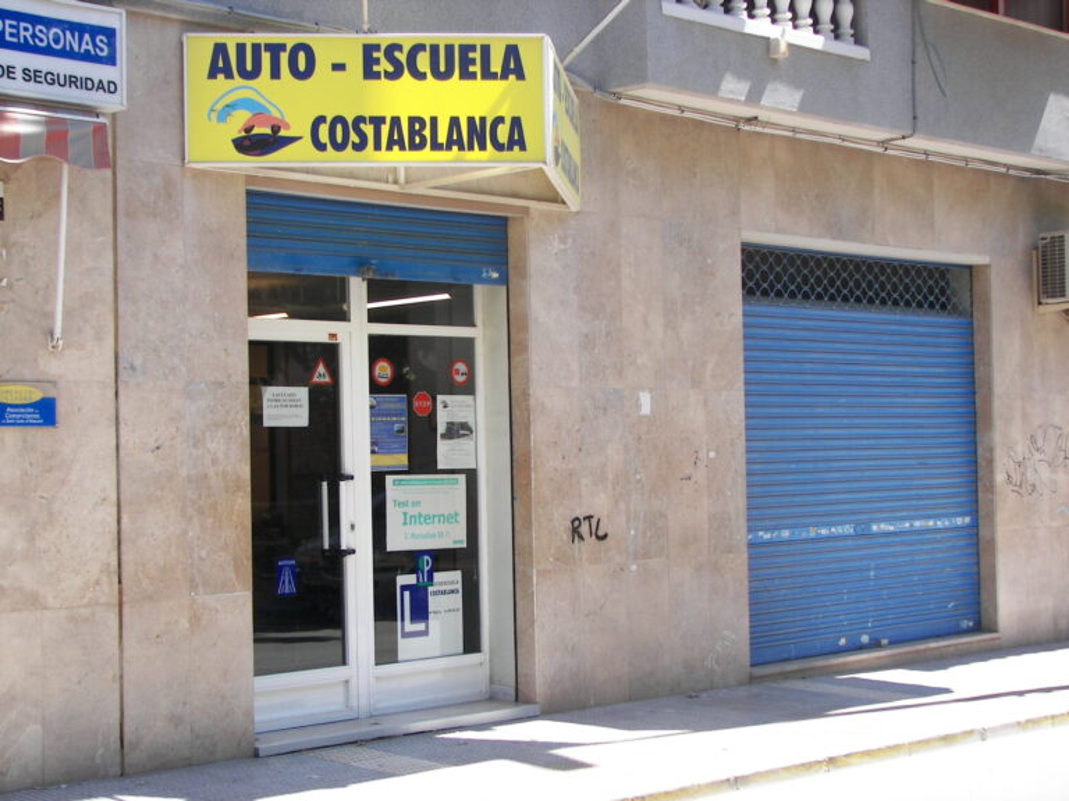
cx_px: 534
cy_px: 400
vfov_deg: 24.8
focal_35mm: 59
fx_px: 1822
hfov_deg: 32.7
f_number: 2.8
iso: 50
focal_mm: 9.9
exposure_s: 1/200
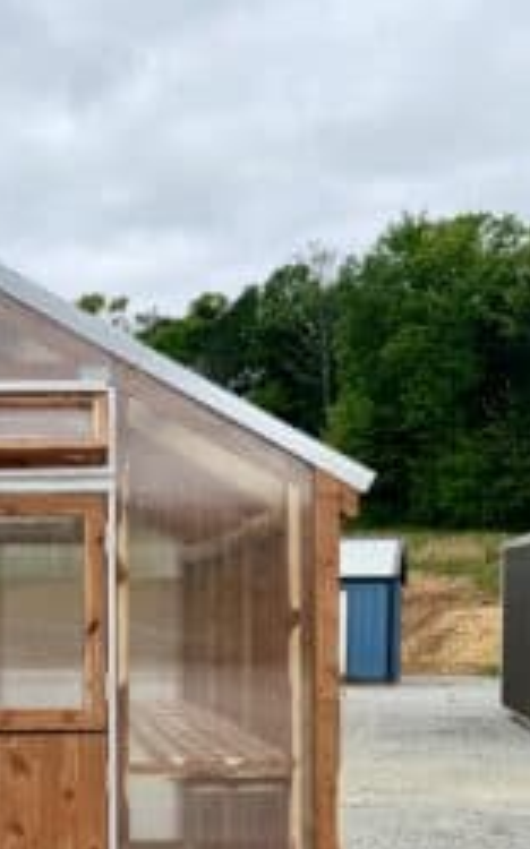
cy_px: 649
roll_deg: -0.2
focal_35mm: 61
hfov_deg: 20.6
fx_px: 1411
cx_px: 7
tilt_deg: -2.2
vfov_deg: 32.8
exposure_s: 1/5714
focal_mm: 6.76
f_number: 1.78
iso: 80
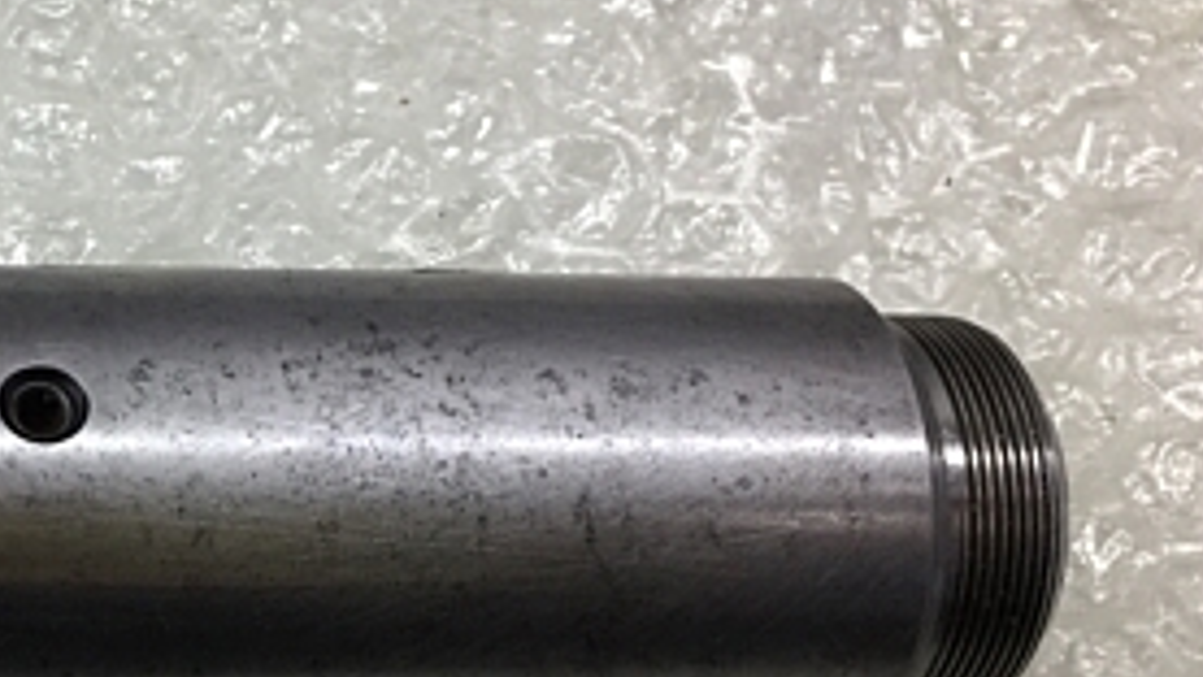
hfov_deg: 27.3
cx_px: -9
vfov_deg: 16.5
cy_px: 425
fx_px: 2329
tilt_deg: -62.4
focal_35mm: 73
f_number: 2.2
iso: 25
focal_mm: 4.15
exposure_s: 1/120
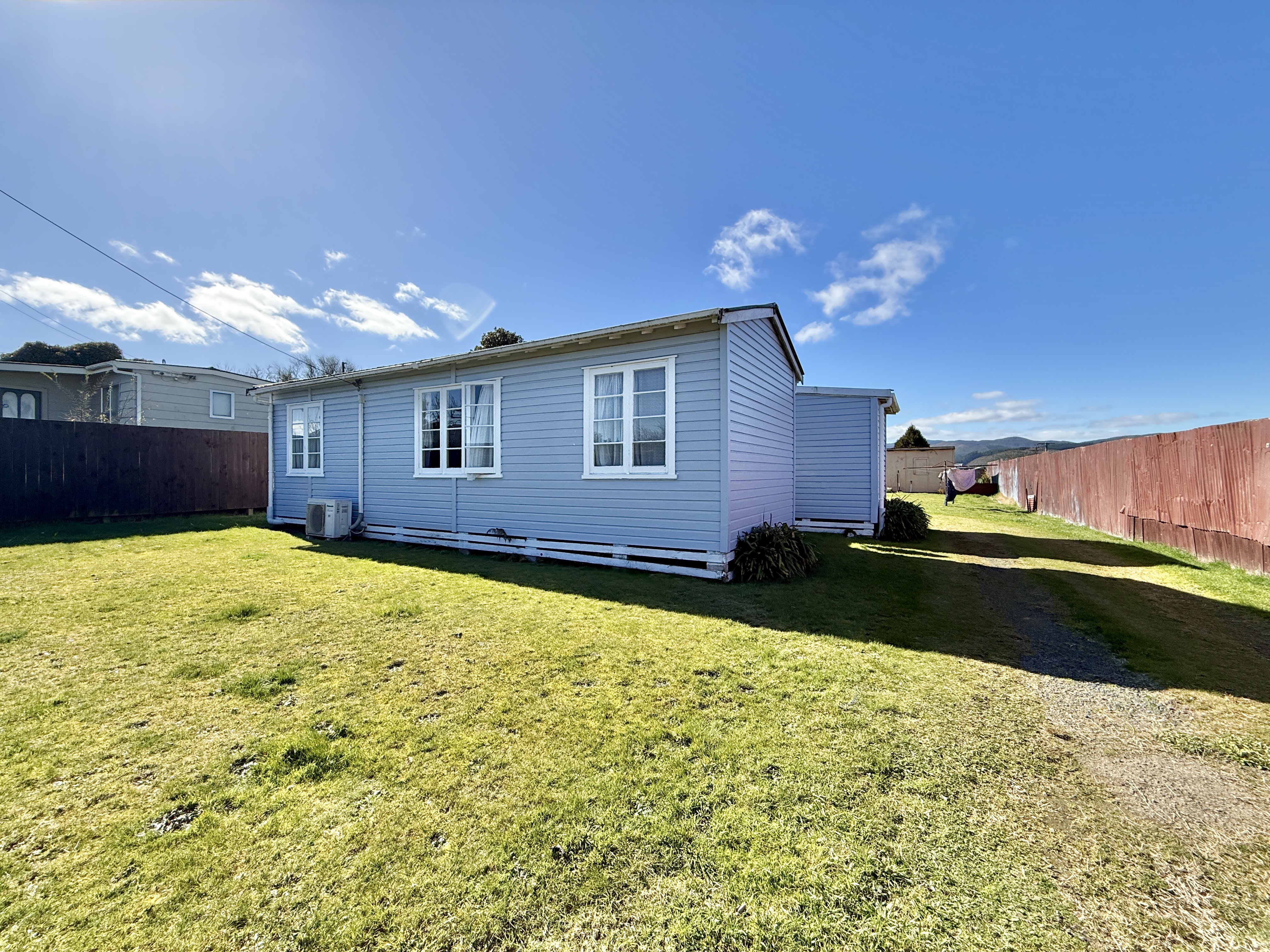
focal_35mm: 14
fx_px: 514
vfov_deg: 85.7
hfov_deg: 102.1
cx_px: 635
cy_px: 476
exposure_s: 1/2024
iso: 64
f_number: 2.2
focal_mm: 2.22
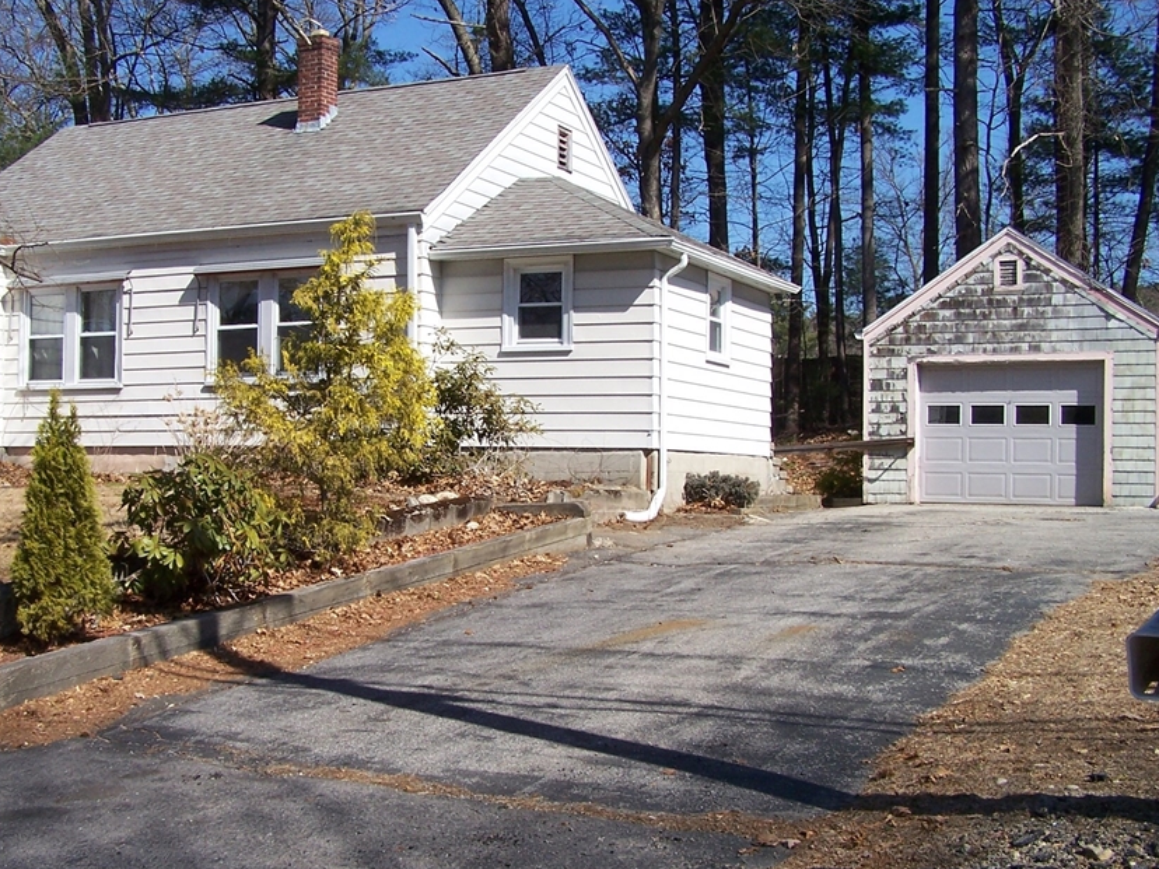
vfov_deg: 30.9
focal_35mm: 47
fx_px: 1574
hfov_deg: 40.3
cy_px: 446
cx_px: 483
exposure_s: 1/750
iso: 80
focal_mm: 6.3
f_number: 4
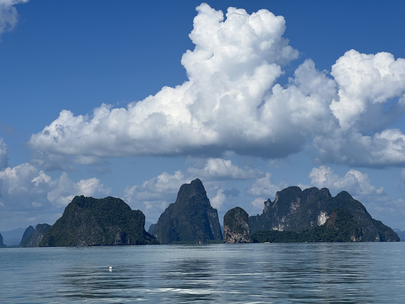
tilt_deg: +6.0
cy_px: 152
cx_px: 202
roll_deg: +2.1
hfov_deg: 25.3
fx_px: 901
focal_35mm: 77
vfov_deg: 19.1
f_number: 2.8
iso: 32
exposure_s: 1/1647
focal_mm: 9
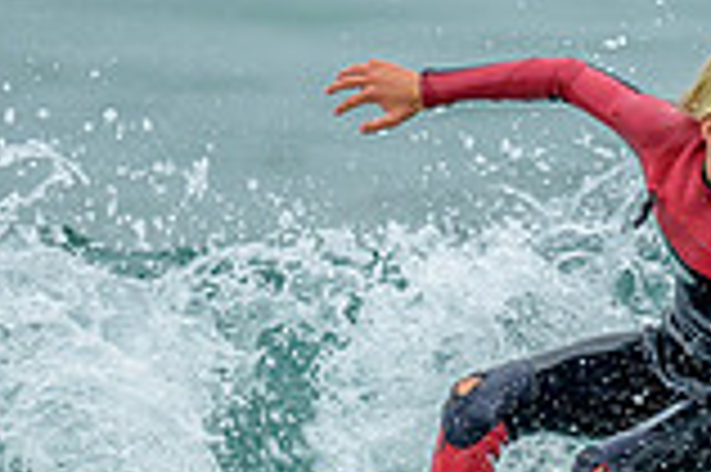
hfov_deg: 0.5
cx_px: 811
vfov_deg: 0.3
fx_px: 79469
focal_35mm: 4028
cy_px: 416
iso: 320
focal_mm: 800
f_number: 6.3
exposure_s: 1/2000
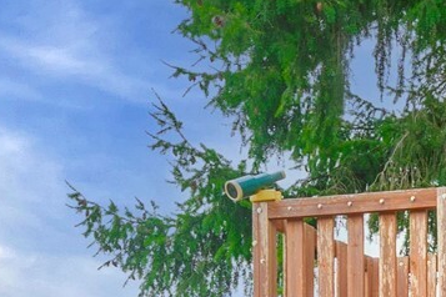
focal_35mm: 95
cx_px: 745
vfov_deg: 12.3
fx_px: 1177
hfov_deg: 18.1
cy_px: 644
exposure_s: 1/40
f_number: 7.1
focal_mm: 20
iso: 80
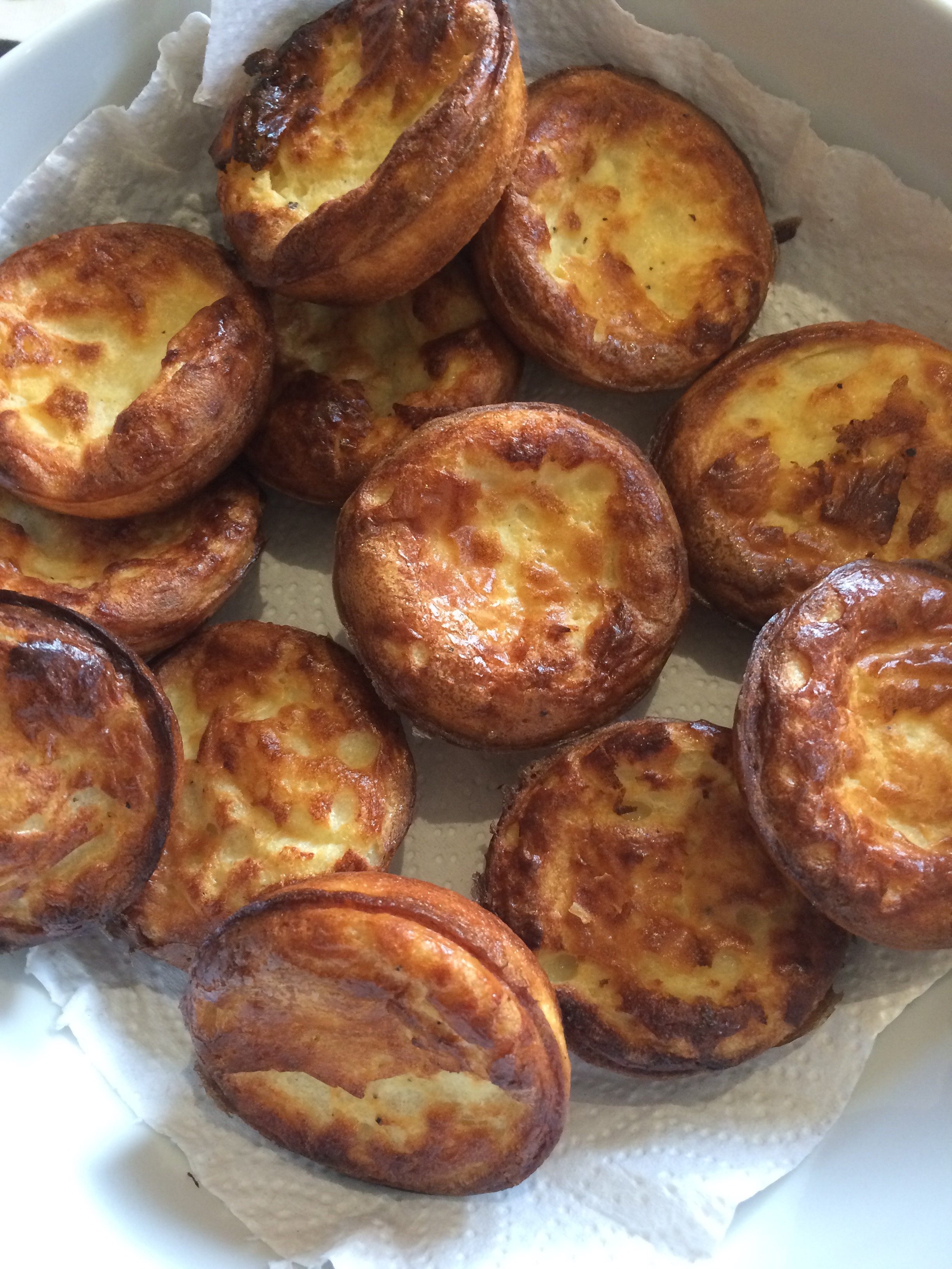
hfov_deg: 48.2
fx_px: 1063
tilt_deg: -73.3
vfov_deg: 61.7
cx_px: 476
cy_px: 634
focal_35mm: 29
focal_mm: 4.15
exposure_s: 1/33
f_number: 2.2
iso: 200
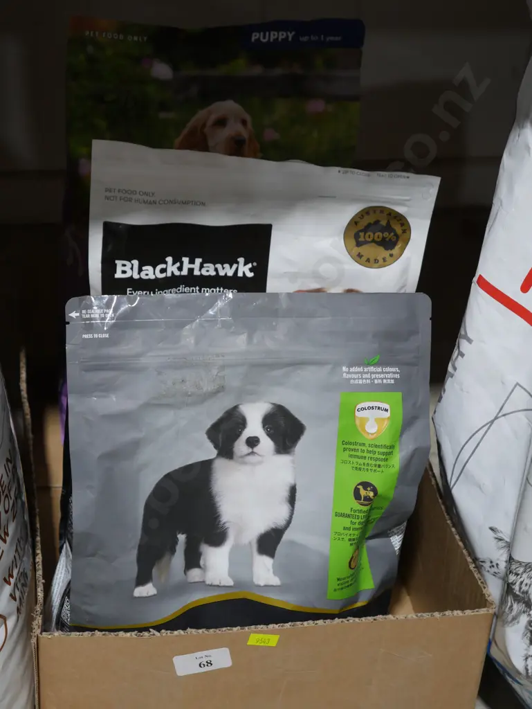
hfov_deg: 20.5
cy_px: 354
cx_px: 266
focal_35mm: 72
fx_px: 1474
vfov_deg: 27.0
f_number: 5.5
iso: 800
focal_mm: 36
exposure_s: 1/80
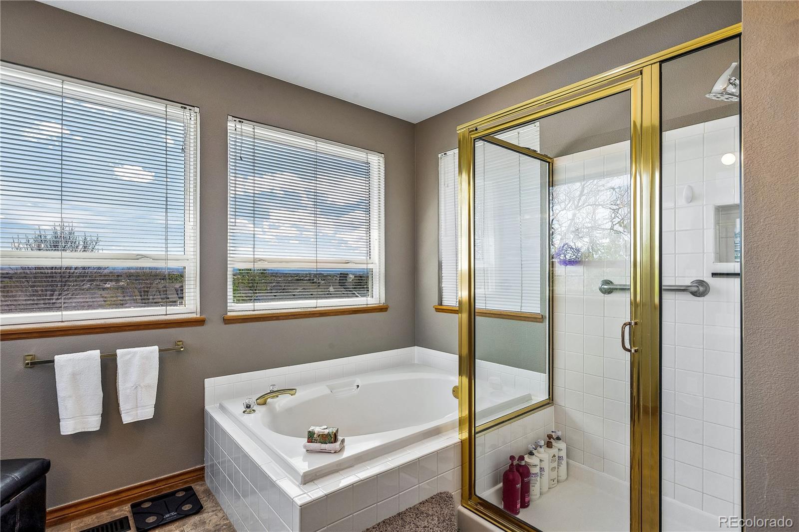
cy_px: 266
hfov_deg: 91.6
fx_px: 388
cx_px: 400
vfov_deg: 68.9
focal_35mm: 18
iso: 400
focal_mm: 17.5
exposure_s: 1/160
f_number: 10
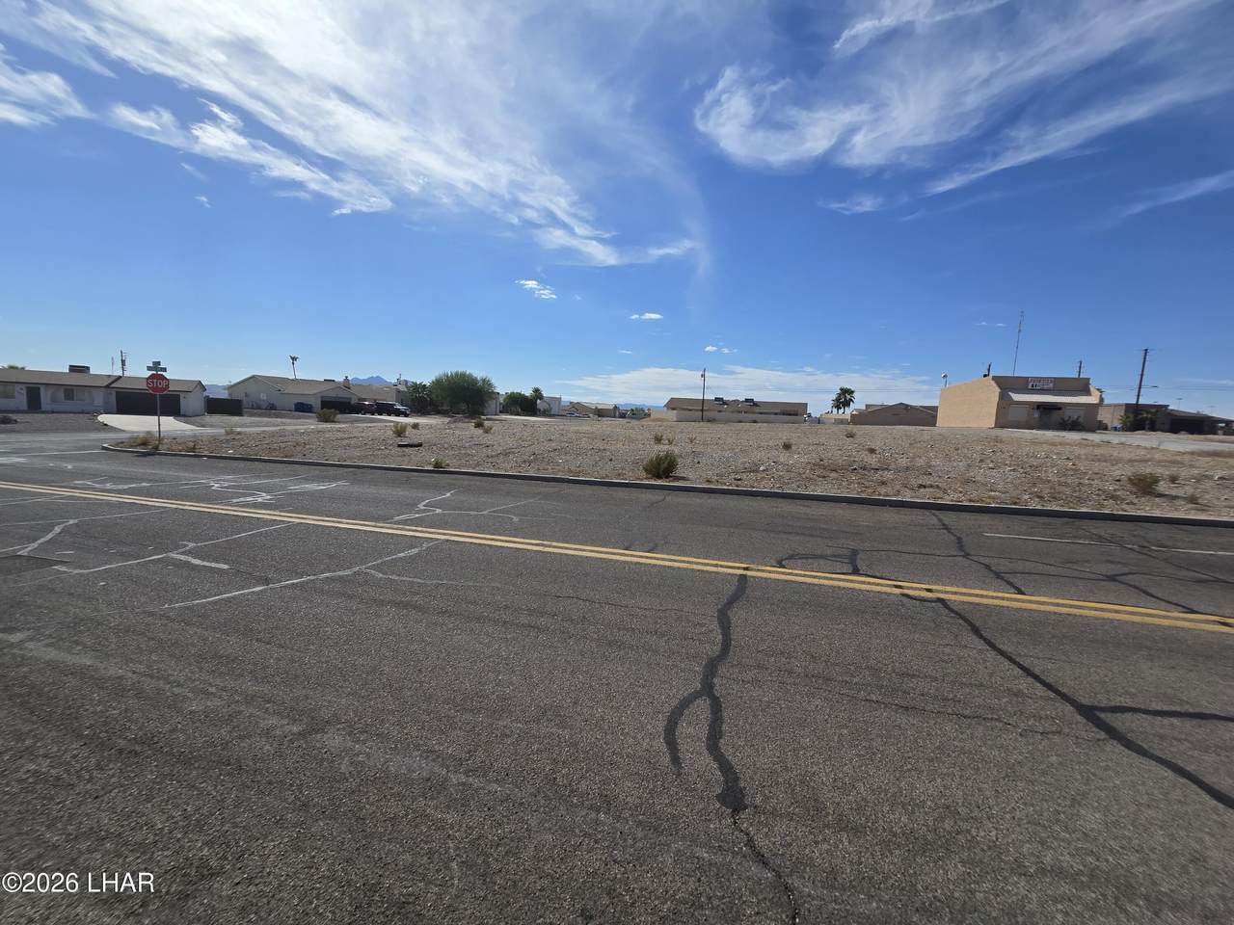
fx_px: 463
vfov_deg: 89.9
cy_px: 462
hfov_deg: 106.2
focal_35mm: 13
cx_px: 617
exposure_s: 1/4291
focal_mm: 2.2
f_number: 2.2
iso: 50
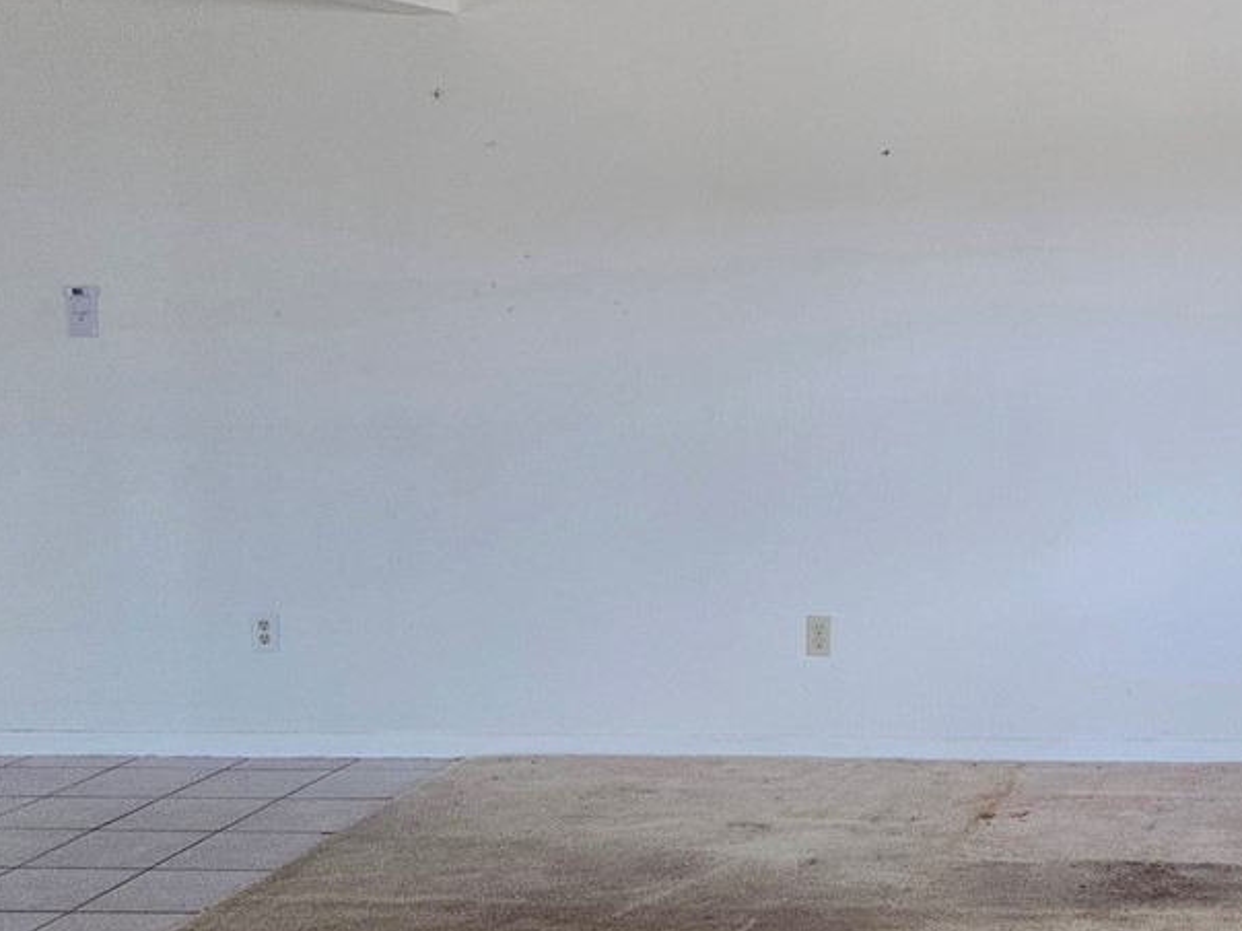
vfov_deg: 24.0
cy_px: 387
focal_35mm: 61
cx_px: 1240
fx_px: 2188
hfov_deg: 29.6
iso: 160
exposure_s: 1/180
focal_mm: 5.4
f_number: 1.8
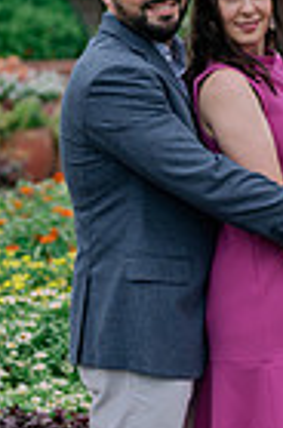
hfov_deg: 8.4
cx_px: 291
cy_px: 176
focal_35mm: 162
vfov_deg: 12.7
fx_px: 1920
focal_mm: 50
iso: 160
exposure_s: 1/1000
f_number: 2
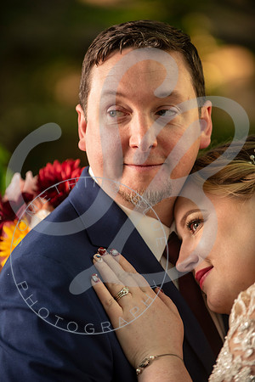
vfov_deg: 10.3
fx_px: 2125
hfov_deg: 6.9
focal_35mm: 200
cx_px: 128
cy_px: 191
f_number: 2.8
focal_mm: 200
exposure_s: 1/160
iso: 200
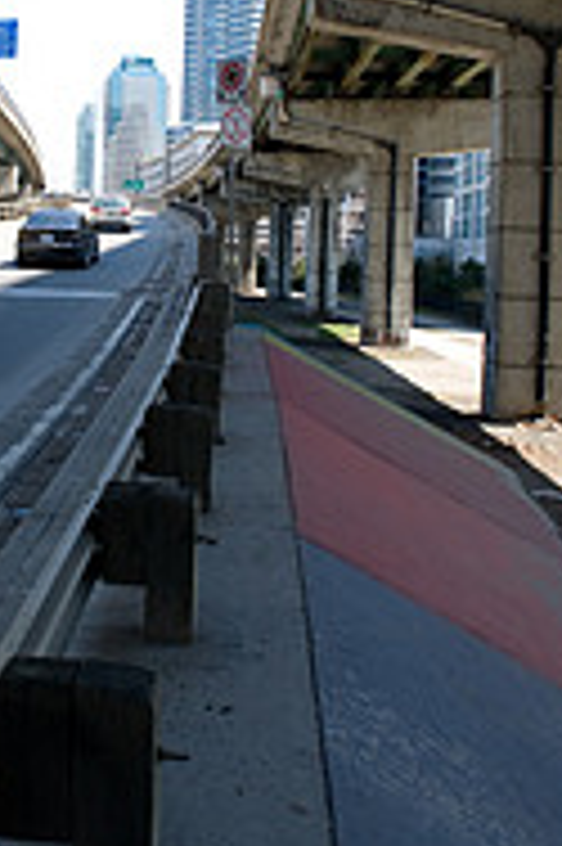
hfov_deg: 27.2
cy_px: 225
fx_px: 1126
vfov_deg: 40.1
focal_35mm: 48
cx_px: 79
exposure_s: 1/500
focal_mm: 20
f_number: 5.6
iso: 200
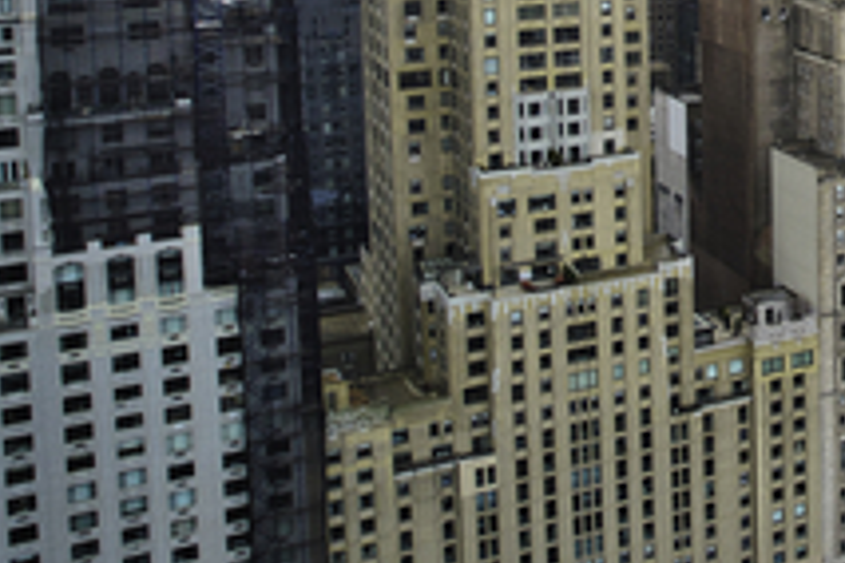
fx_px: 1455
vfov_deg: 20.7
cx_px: 1000
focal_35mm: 62
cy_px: -87
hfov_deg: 28.4
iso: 100
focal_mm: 8.38
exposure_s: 1/500
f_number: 2.8
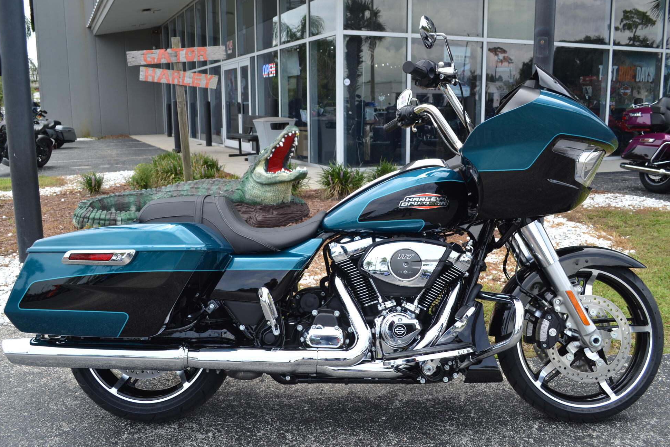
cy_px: 222
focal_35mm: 34
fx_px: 633
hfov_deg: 55.8
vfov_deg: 38.9
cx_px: 336
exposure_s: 1/160
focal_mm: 22
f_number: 6.3
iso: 100
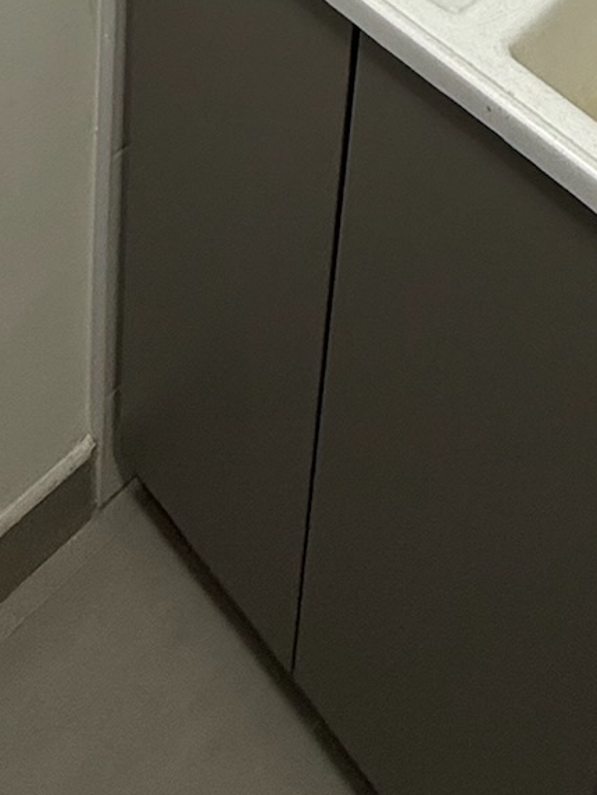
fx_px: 1149
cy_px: -527
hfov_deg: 27.9
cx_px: 557
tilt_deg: -15.7
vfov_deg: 24.4
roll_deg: -6.8
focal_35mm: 50
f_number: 2.2
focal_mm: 2.22
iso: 160
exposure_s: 1/120
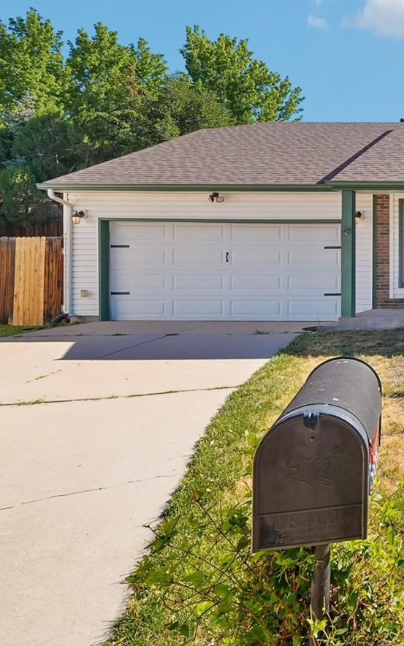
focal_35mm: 28
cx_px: 552
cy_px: 269
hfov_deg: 31.5
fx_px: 493
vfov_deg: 66.0
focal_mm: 10
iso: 800
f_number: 8
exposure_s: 1/400
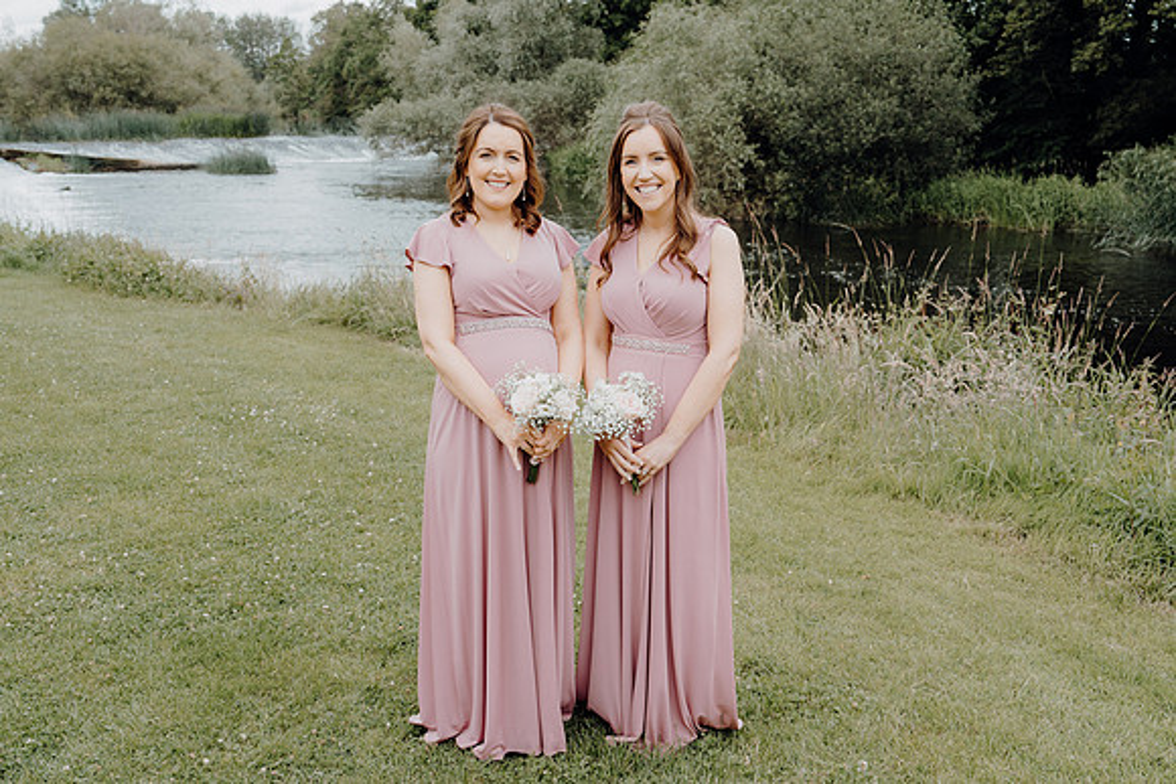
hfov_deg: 53.1
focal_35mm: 36
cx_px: 588
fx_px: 1176
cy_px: 392
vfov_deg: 36.9
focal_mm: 36
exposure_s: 1/200
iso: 125
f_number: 5
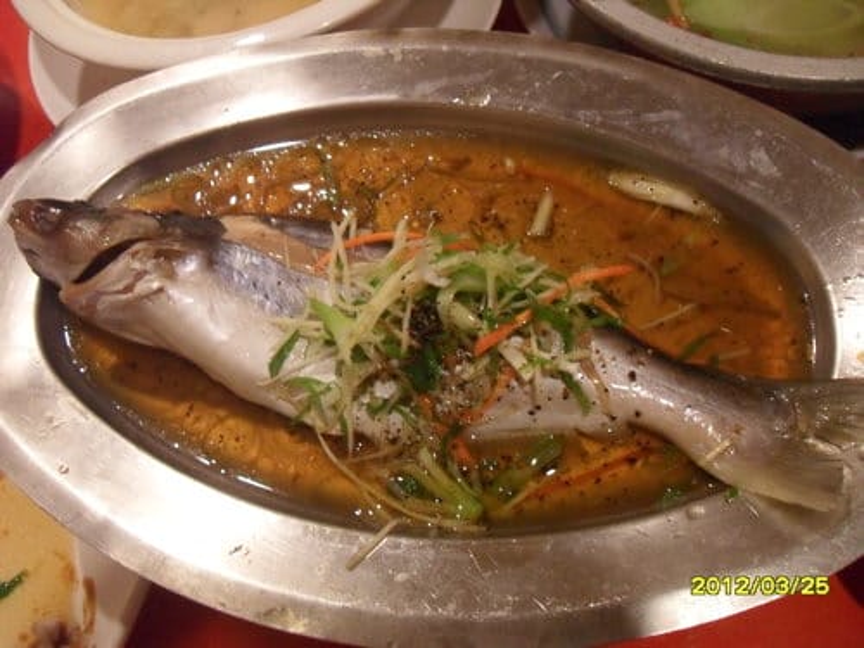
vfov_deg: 40.7
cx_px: 432
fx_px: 874
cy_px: 324
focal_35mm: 35
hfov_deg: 52.6
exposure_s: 1/30
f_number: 2.8
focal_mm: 6.2
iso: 400
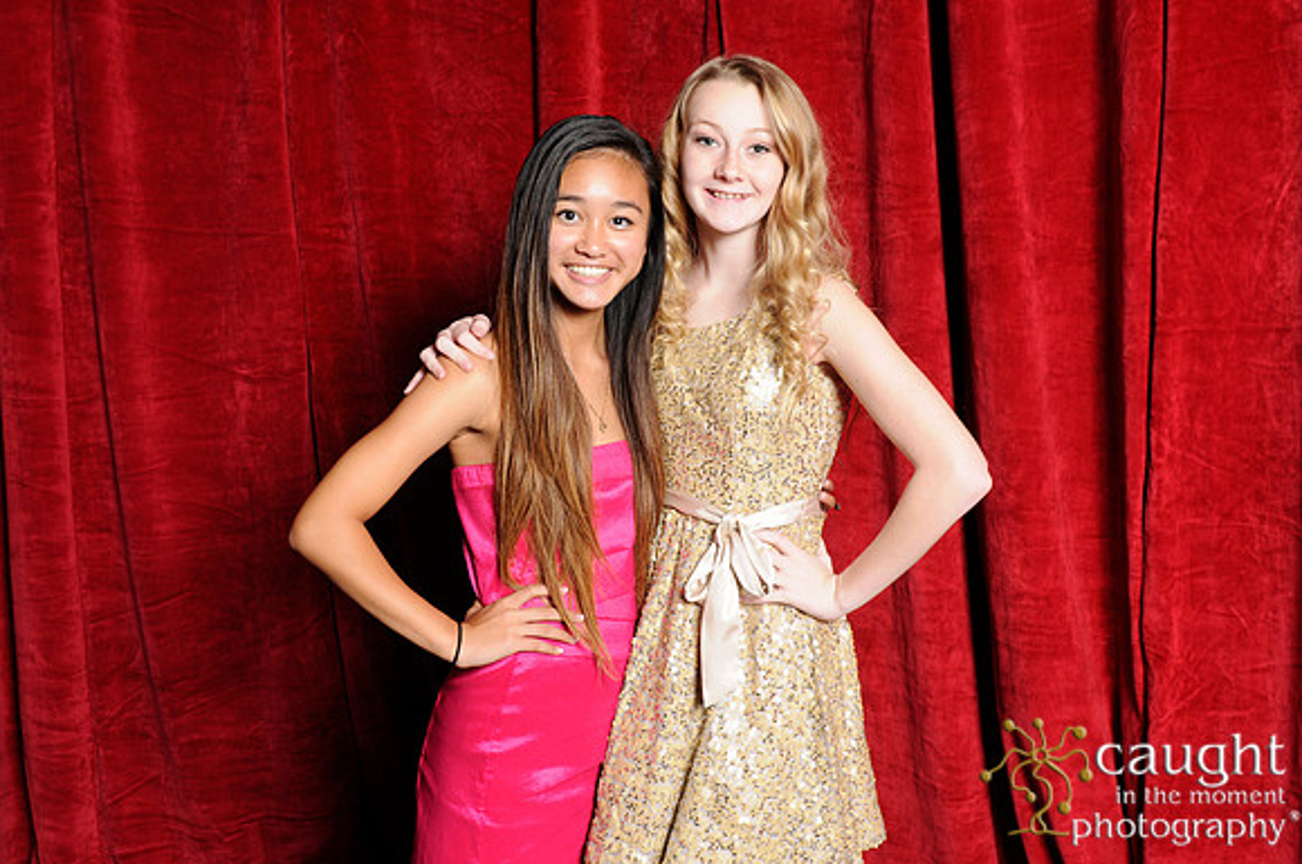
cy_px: 432
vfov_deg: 31.8
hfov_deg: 46.5
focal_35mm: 42
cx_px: 651
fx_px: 1517
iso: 400
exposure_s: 1/60
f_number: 8
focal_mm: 28
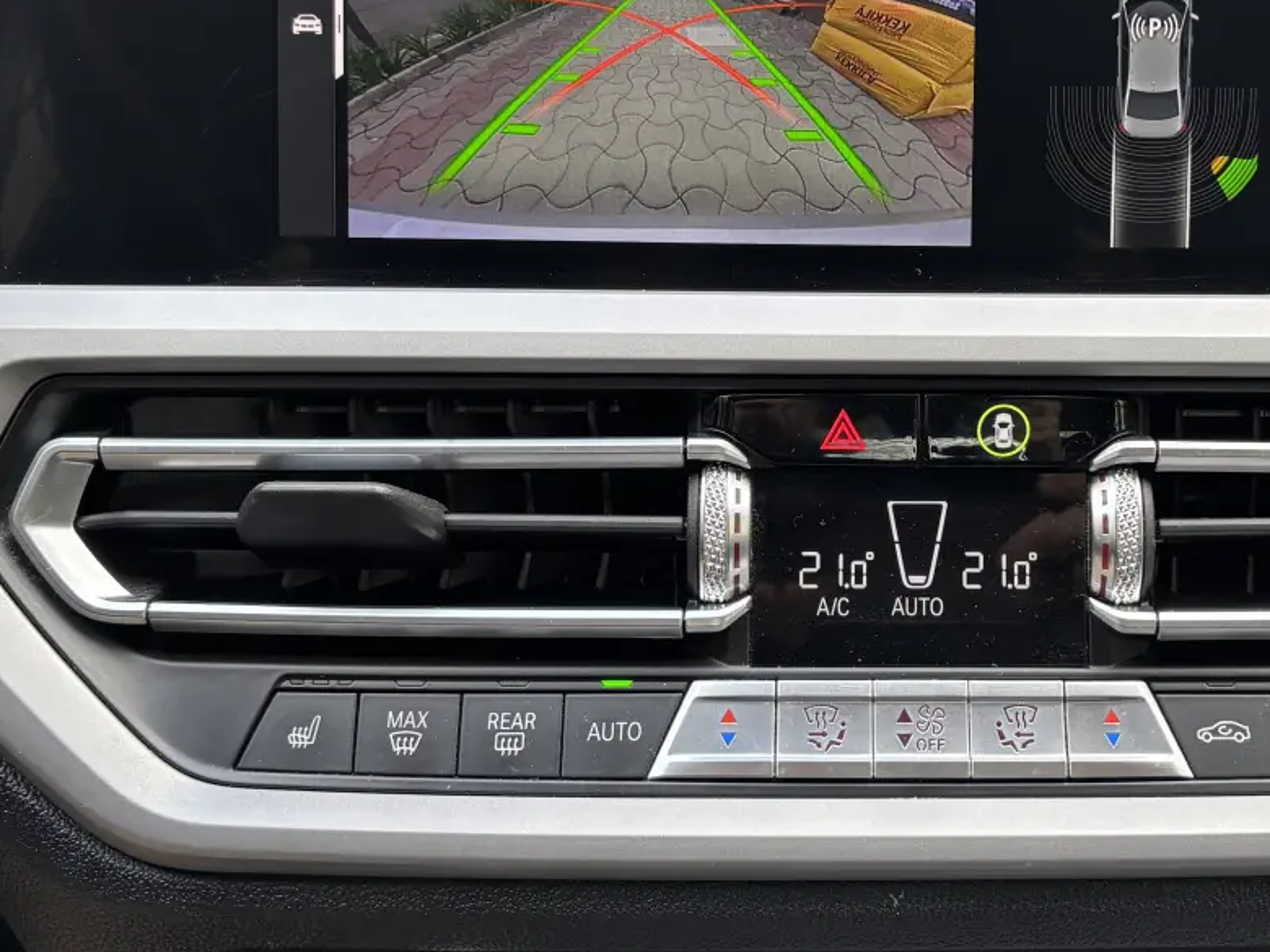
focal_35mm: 48
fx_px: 1761
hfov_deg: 39.0
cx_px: 881
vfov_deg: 30.2
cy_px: 399
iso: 100
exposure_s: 1/102
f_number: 1.6
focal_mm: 5.96
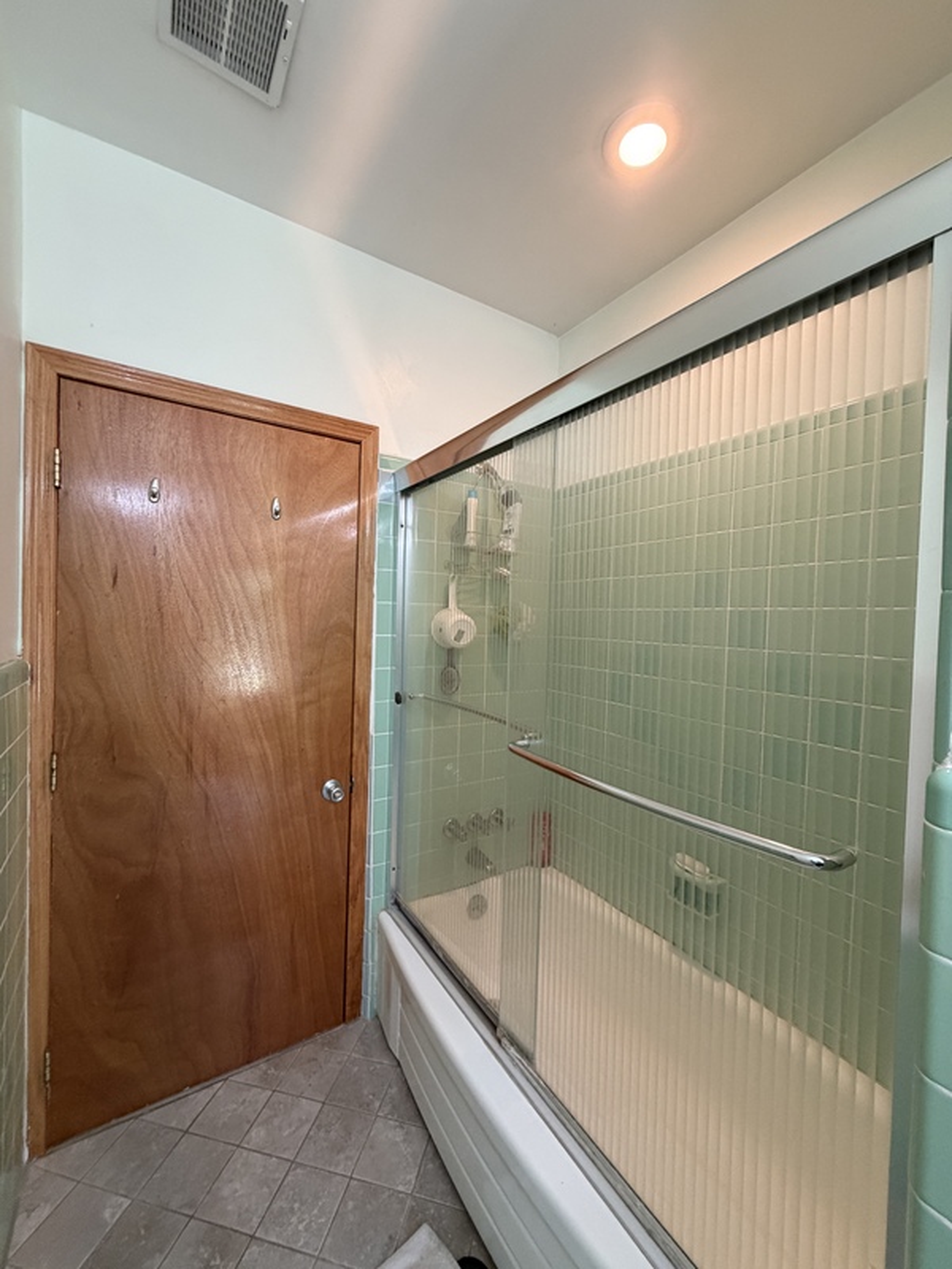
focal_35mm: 14
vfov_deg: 102.1
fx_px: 513
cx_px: 476
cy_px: 634
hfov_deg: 85.7
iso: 320
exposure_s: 1/60
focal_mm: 2.22
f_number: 2.2
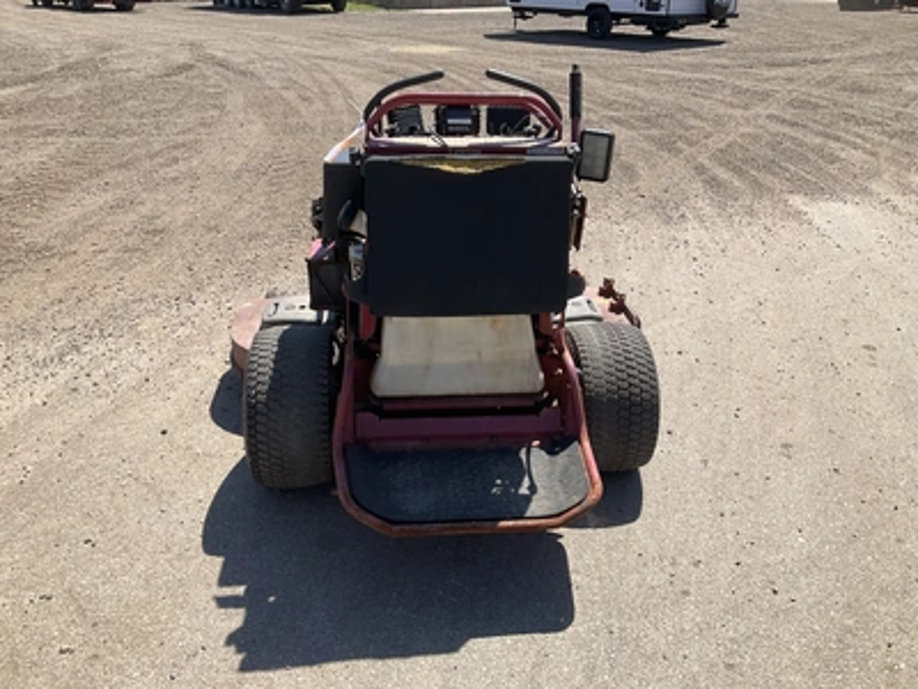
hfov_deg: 61.7
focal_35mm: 29
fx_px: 769
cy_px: 344
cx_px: 459
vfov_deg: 48.2
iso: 25
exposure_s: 1/1412
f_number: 1.8
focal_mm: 3
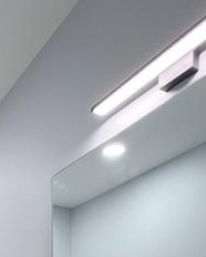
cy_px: 362
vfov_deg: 30.3
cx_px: -10
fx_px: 320
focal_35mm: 42
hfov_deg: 32.3
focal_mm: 1.57
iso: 125
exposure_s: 1/120
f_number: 1.8
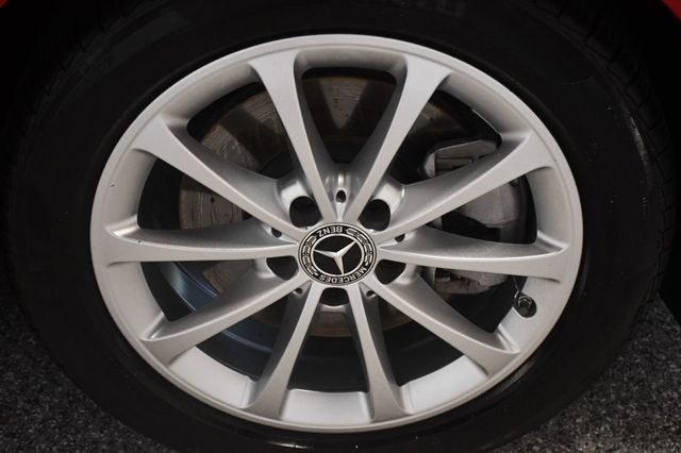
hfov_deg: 30.1
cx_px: 340
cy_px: 226
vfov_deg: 20.3
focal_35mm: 67
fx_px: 1267
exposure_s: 1/125
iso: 2800
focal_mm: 45
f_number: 4.5
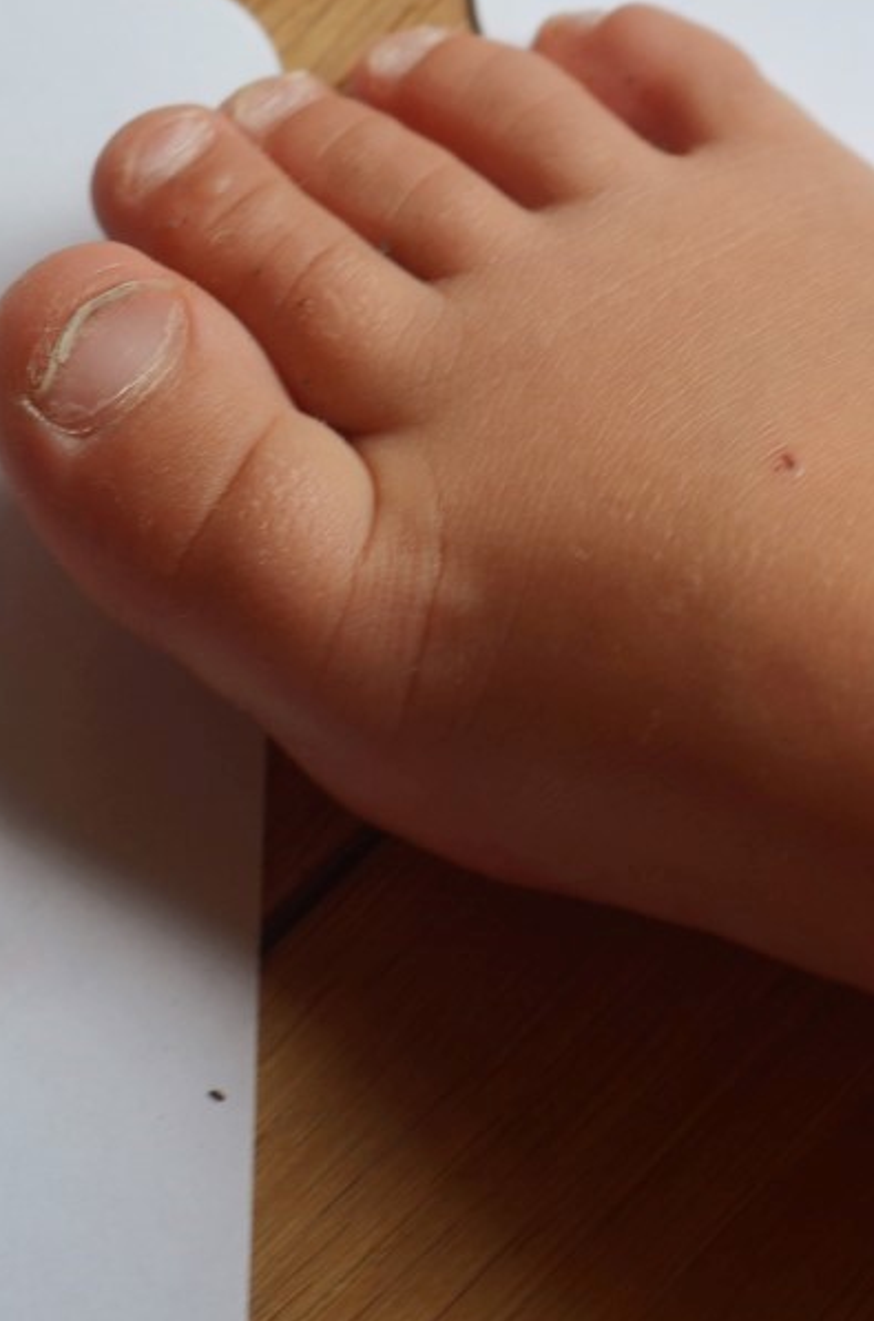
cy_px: -410
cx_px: 655
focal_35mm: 205
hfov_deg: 6.7
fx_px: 7504
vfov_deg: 9.9
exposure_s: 1/100
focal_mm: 50
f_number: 3.5
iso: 100
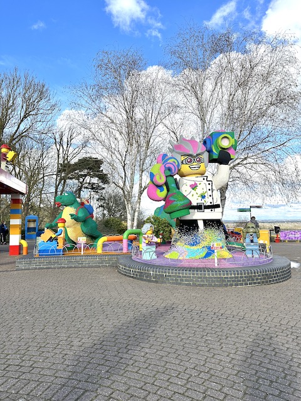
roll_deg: +0.9
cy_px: 200
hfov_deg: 56.8
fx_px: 278
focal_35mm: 24
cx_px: 150
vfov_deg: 71.6
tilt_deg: +3.5
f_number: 1.78
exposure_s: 1/3247
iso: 80
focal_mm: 6.86
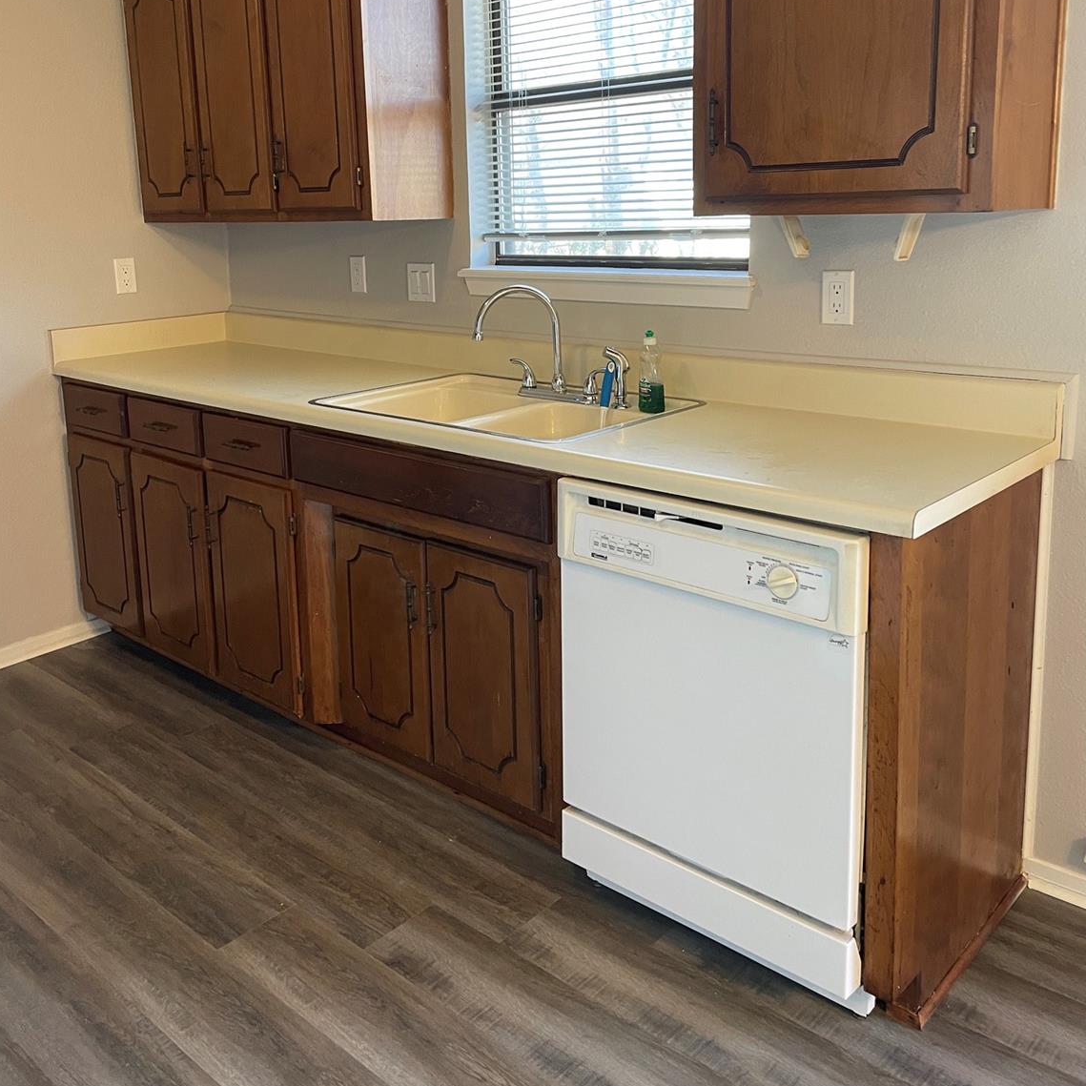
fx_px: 1100
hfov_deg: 52.5
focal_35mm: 31
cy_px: 383
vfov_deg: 51.8
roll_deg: +1.0
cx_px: 544
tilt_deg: -8.6
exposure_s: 1/60
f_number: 1.6
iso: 100
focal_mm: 4.2
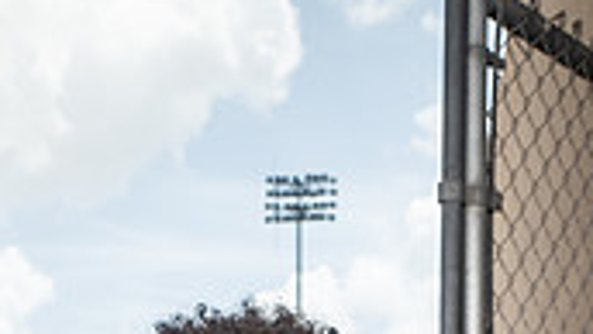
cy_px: 751
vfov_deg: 10.4
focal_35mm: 104
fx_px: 1636
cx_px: 238
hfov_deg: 20.5
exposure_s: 1/400
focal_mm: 38
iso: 160
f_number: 7.1
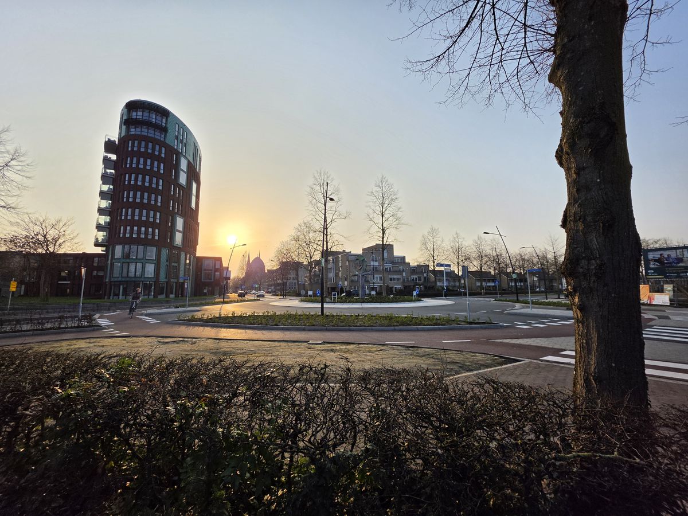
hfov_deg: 106.2
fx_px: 258
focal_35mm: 13
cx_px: 344
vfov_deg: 89.9
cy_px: 258
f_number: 1.9
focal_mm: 2.2
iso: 32
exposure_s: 1/2043
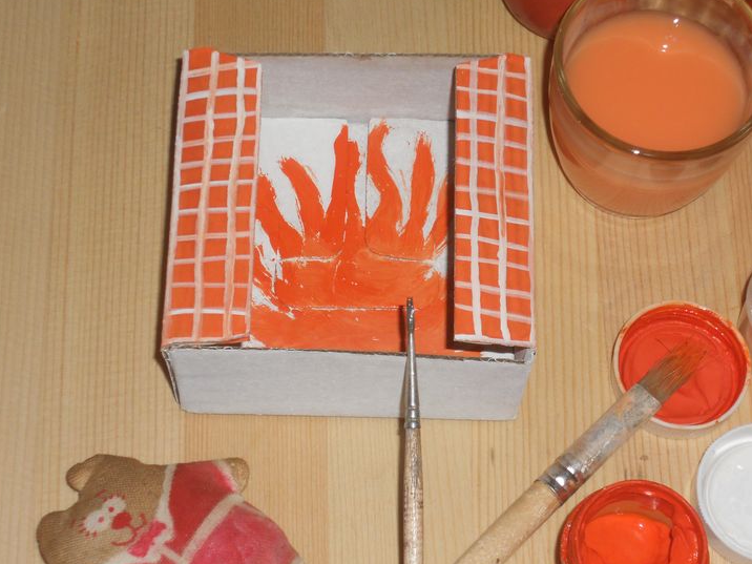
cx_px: 379
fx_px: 1868
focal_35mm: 86
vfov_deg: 17.2
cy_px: 284
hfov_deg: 22.8
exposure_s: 1/60
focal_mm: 13.9
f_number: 5.9
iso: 200
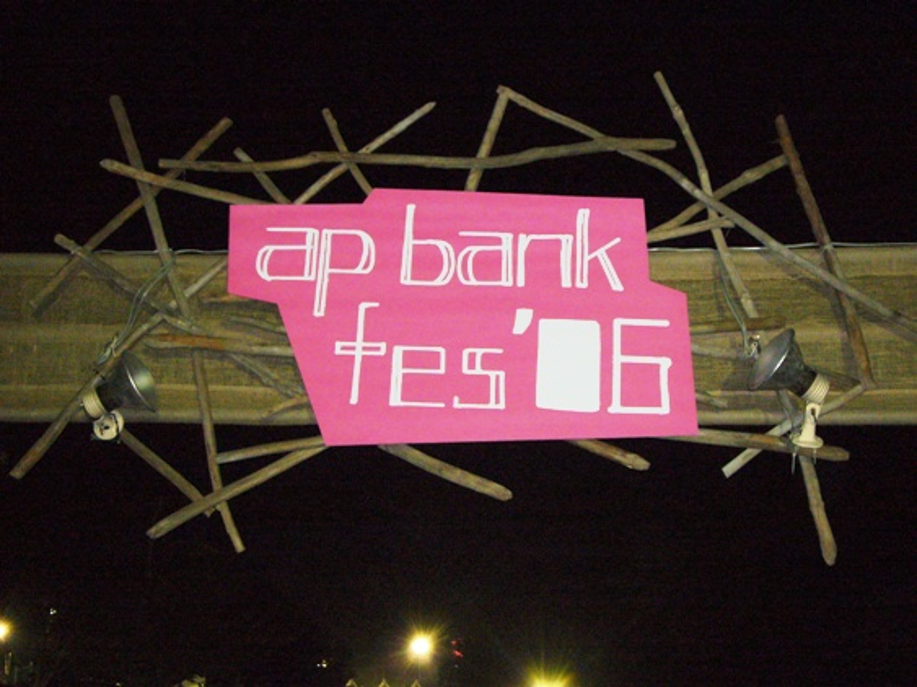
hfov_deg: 35.6
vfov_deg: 27.0
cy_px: 344
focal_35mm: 54
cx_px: 458
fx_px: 1430
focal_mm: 8.8
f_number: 3.8
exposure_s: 1/30
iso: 400
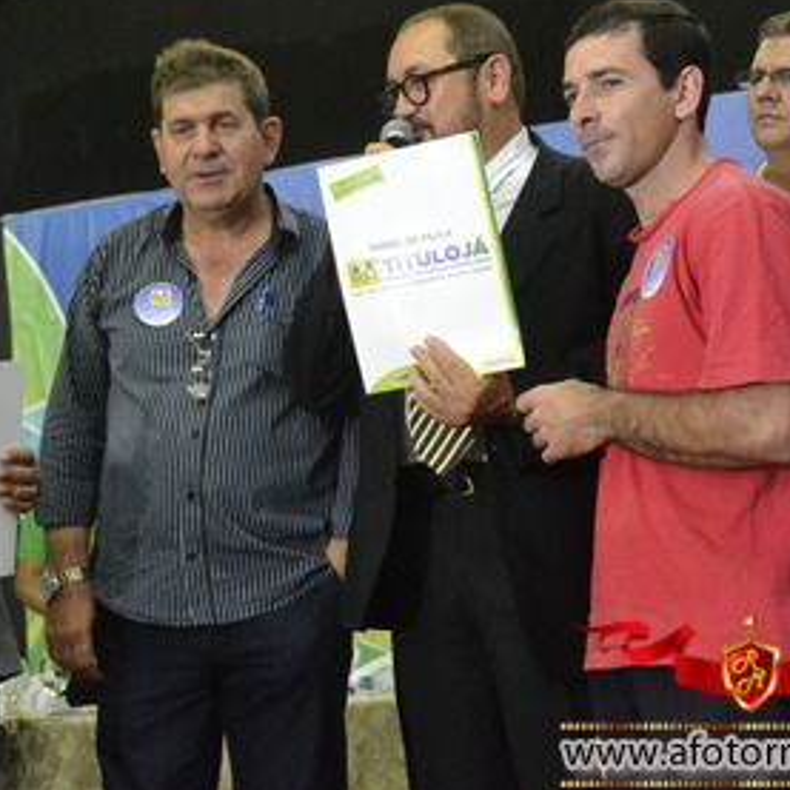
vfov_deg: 23.7
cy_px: 339
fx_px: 1885
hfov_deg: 23.6
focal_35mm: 73
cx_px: 267
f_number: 4.2
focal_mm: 32
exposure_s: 1/30
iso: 3200
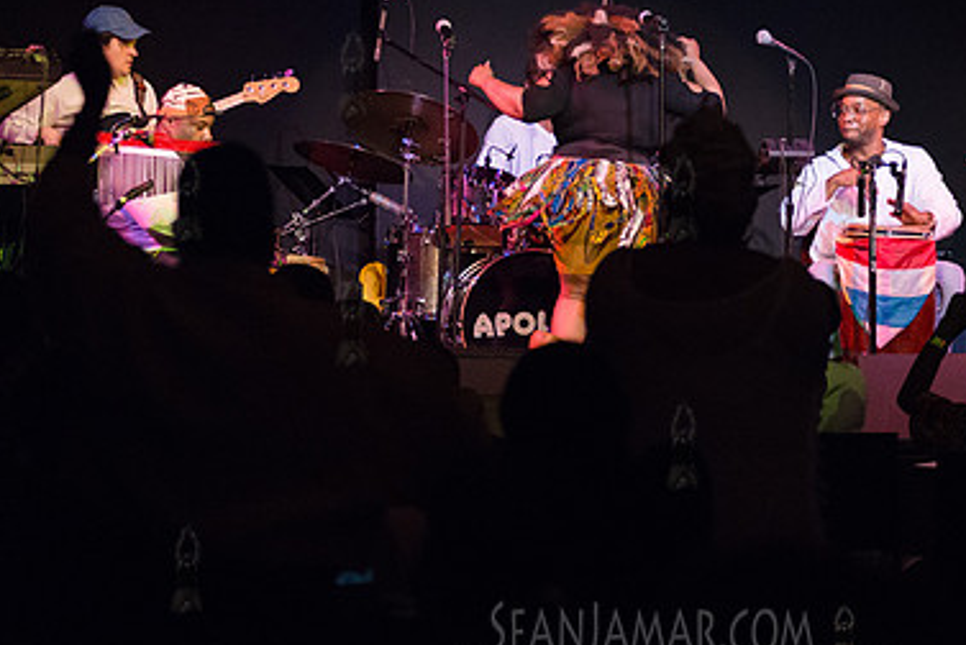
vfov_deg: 11.1
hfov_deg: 16.6
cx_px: 682
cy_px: 196
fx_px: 3303
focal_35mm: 123
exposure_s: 1/320
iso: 4000
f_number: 2.8
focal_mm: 80
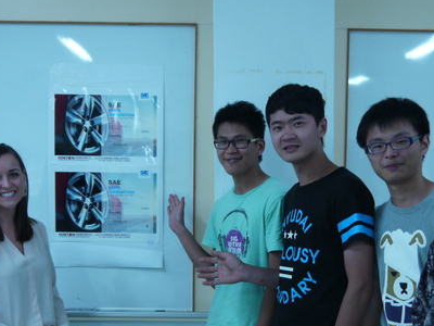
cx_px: 243
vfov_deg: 20.8
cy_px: 245
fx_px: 878
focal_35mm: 70
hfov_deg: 27.8
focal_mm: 20
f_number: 4.2
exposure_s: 1/60
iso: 500
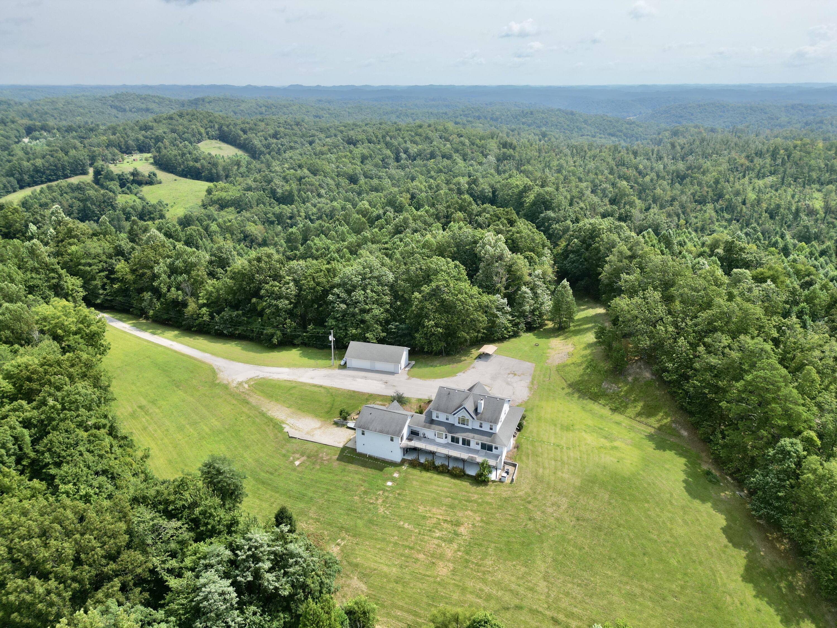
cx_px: 418
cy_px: 314
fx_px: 580
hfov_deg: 71.6
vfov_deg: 56.8
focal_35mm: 24
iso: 110
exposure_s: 1/2500
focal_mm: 6.72
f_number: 1.7
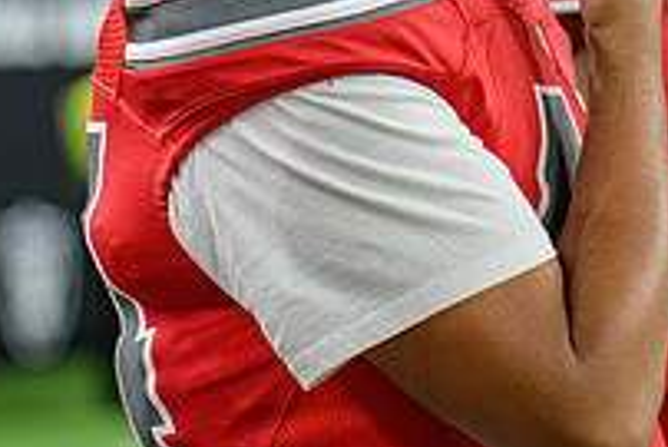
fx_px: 6387
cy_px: -184
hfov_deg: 6.0
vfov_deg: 4.0
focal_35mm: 344
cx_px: 489
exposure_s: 1/400
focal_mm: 120
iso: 1000
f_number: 2.8
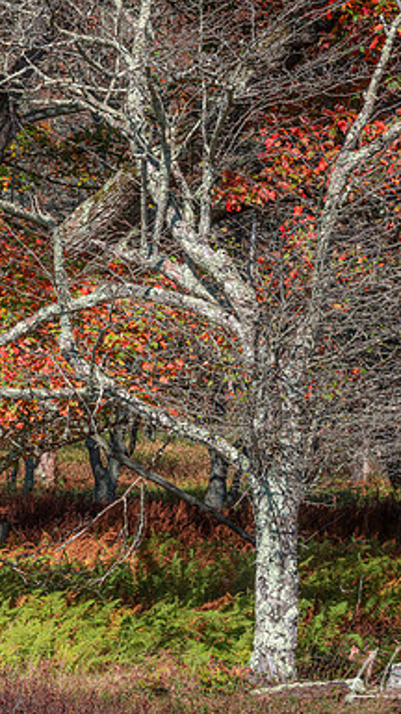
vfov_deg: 14.3
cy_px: 357
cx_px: -43
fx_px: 2841
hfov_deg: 8.0
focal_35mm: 150
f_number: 8
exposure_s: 1/500
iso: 200
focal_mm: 95
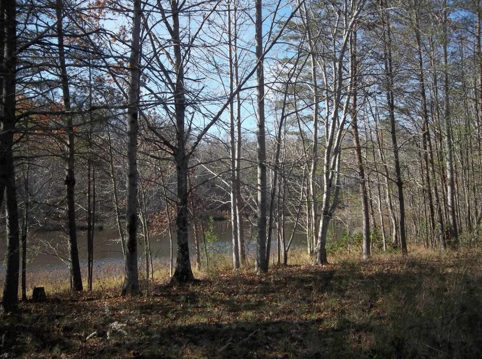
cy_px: 180
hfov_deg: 50.2
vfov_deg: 38.5
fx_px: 514
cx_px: 241
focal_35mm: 37
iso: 80
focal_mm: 6.6
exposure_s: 1/320
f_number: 4
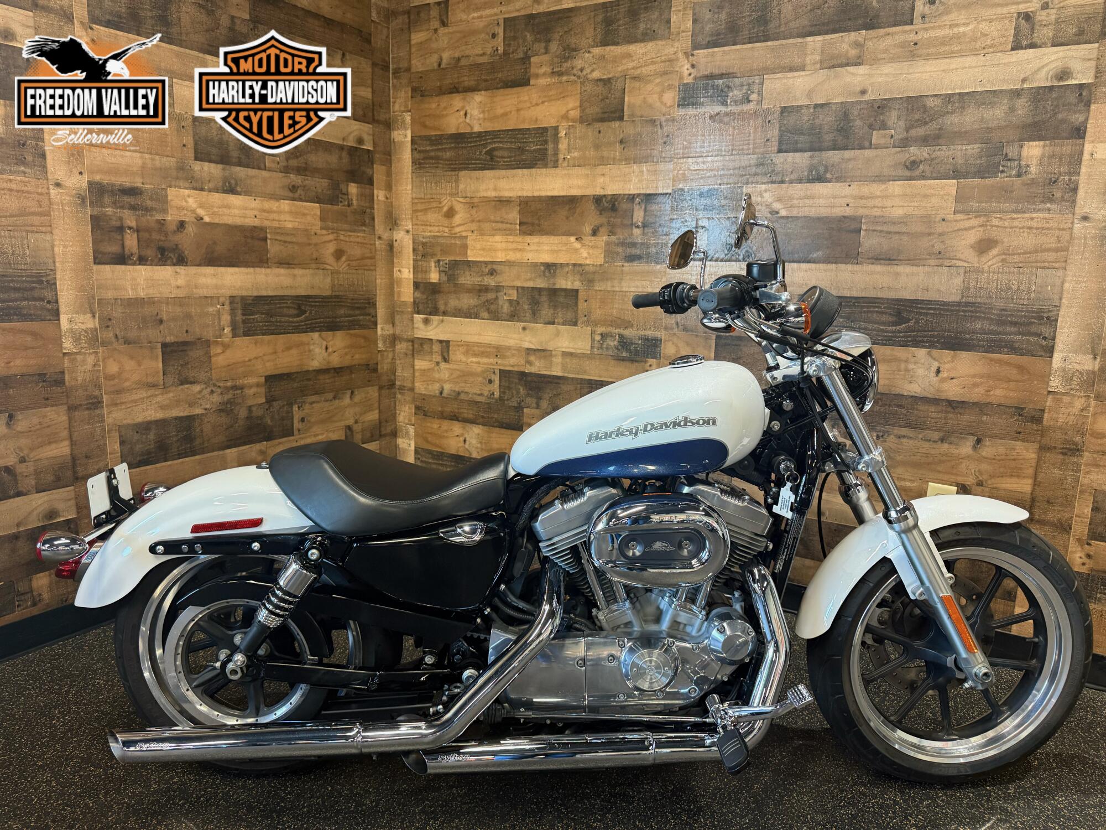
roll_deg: -1.7
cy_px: 415
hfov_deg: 71.6
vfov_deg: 56.8
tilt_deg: -10.8
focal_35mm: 24
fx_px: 767
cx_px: 553
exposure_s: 1/60
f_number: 1.78
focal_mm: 6.76
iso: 320
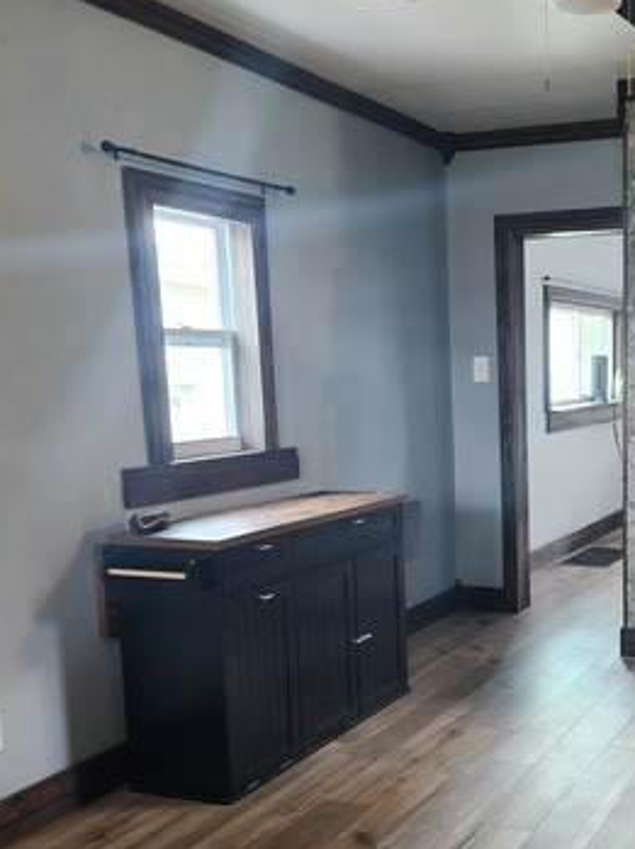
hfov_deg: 31.5
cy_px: 553
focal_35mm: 44
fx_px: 1078
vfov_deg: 42.5
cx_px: 557
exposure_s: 1/120
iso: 640
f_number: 1.8
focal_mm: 6.4
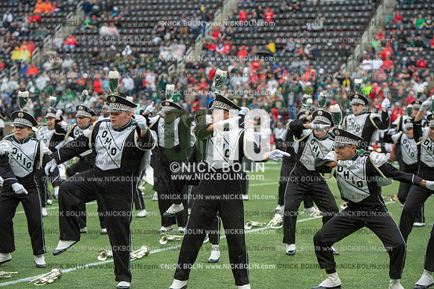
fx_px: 1398
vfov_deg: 11.8
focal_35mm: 116
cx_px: 217
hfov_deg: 17.7
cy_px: 144
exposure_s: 1/500
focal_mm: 116
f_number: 4
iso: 400
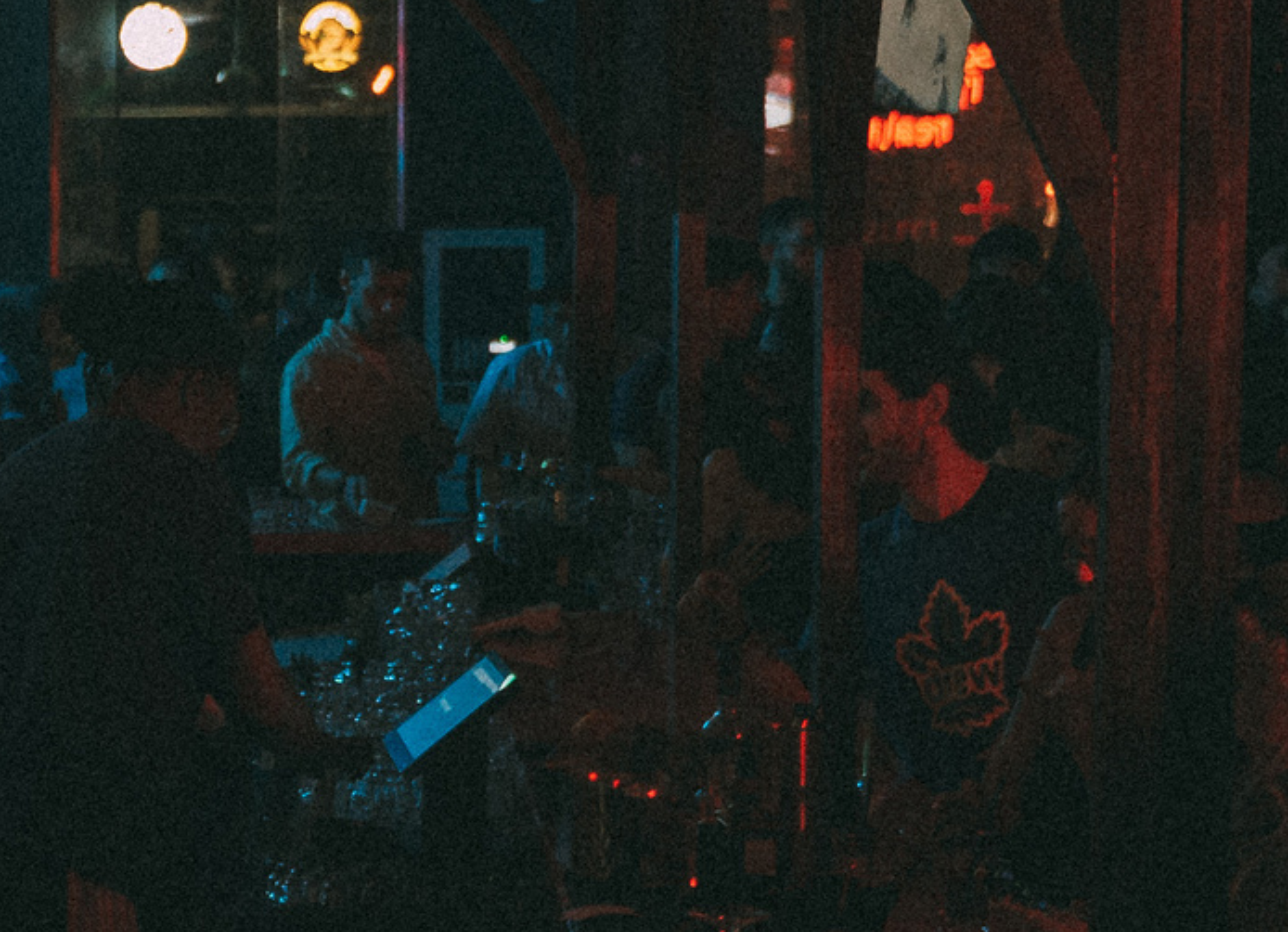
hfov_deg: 16.5
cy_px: 526
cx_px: 54
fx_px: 4372
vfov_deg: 12.2
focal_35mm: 119
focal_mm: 29
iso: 3200
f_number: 2.8
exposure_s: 1/100
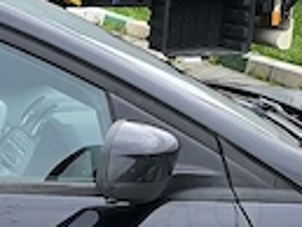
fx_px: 1554
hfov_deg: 10.4
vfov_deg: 8.1
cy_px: 403
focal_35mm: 178
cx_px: -265
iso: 12
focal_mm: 6.3
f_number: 1.7
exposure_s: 1/201
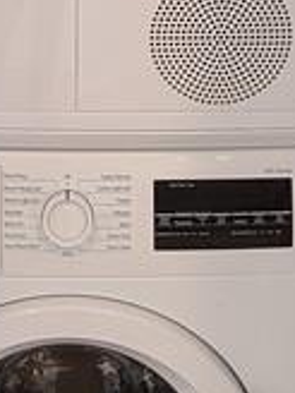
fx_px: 920
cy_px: -230
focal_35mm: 81
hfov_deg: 18.0
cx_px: 43
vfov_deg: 20.1
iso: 125
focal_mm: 2.2
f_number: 2.2
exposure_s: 1/59
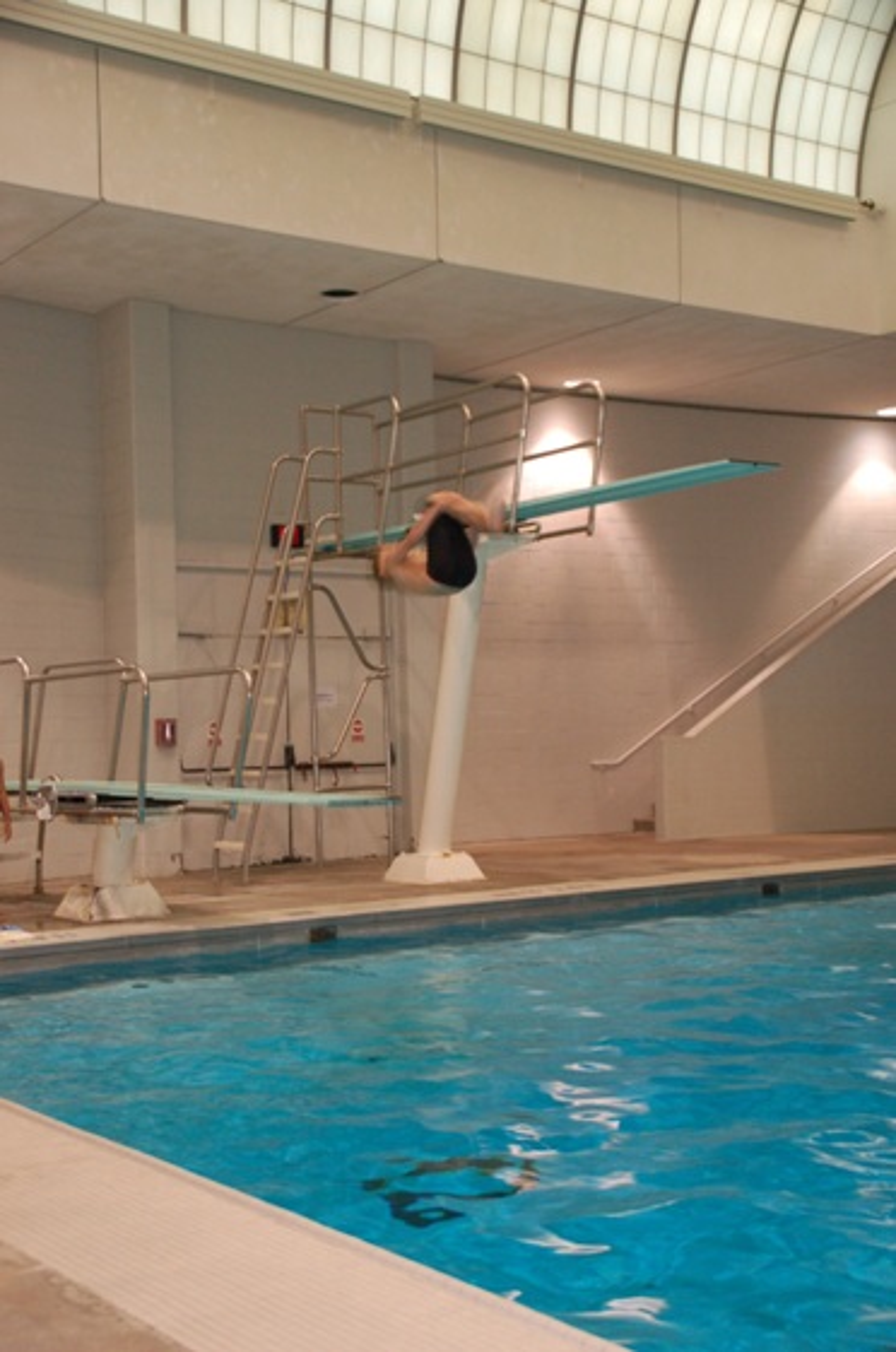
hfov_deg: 28.0
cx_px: 448
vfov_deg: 41.2
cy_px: 676
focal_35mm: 48
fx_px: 1799
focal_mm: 32
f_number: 4.2
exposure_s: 1/60
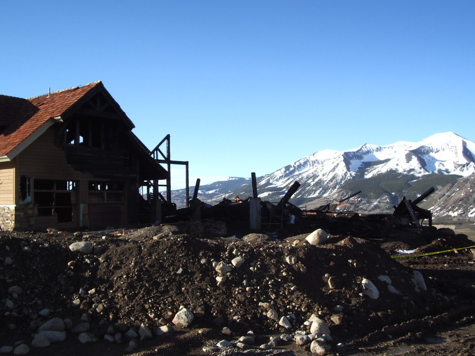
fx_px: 508
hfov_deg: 50.1
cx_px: 236
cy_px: 169
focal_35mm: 37
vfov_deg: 38.7
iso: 50
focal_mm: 5.8
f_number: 4.3
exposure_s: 1/250
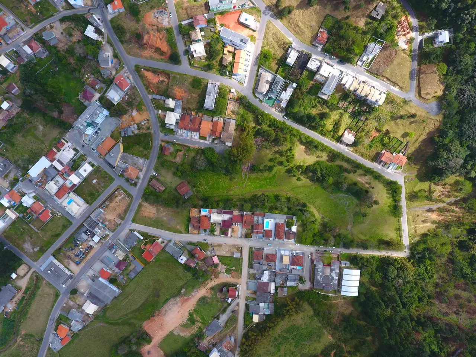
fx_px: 275
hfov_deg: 81.7
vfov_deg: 66.0
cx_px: 238
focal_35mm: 20
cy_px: 178
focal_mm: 3.61
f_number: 2.8
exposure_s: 1/421
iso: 100
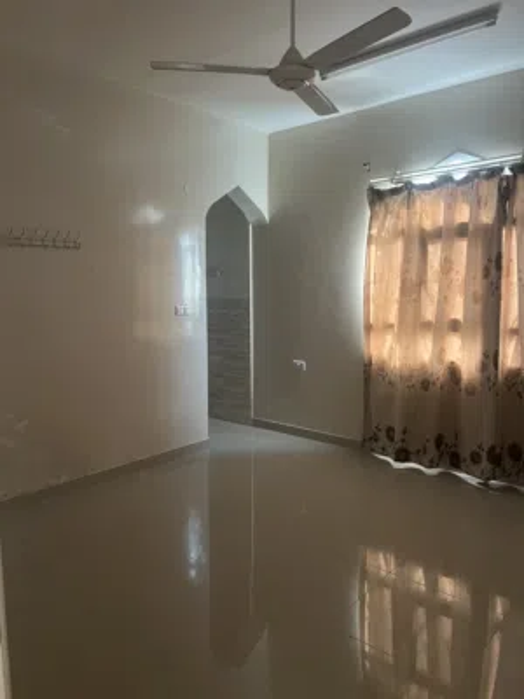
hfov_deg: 53.1
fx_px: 525
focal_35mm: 26
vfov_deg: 67.3
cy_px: 350
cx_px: 262
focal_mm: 5.7
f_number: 1.5
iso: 500
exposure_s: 1/49
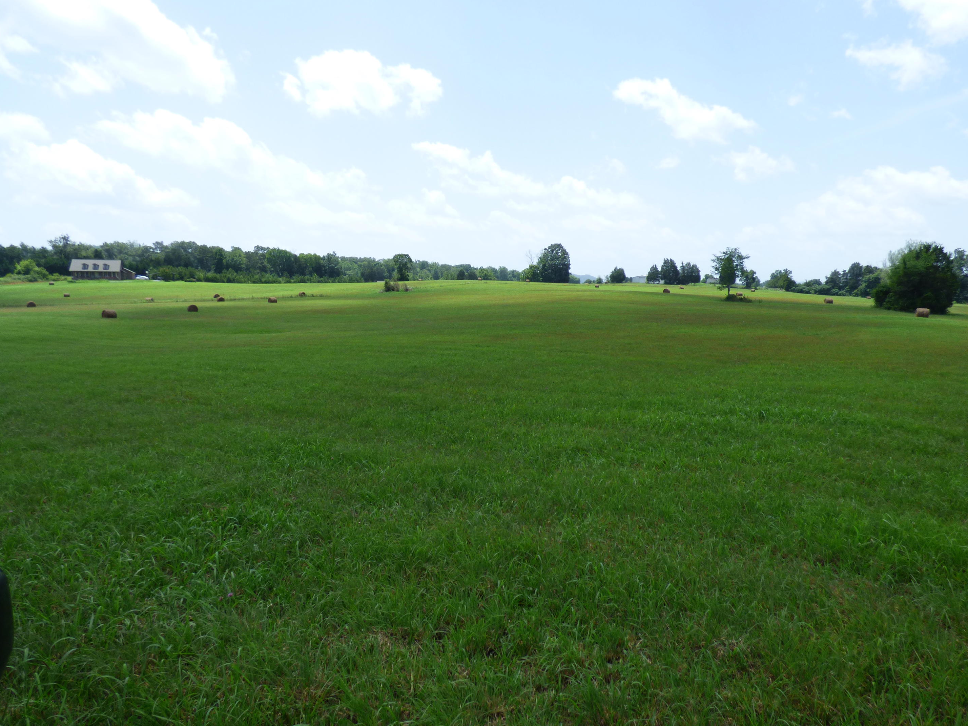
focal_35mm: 21
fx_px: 587
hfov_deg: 79.0
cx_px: 479
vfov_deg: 63.4
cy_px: 380
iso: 100
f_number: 2.8
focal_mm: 3.58
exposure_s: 1/1300
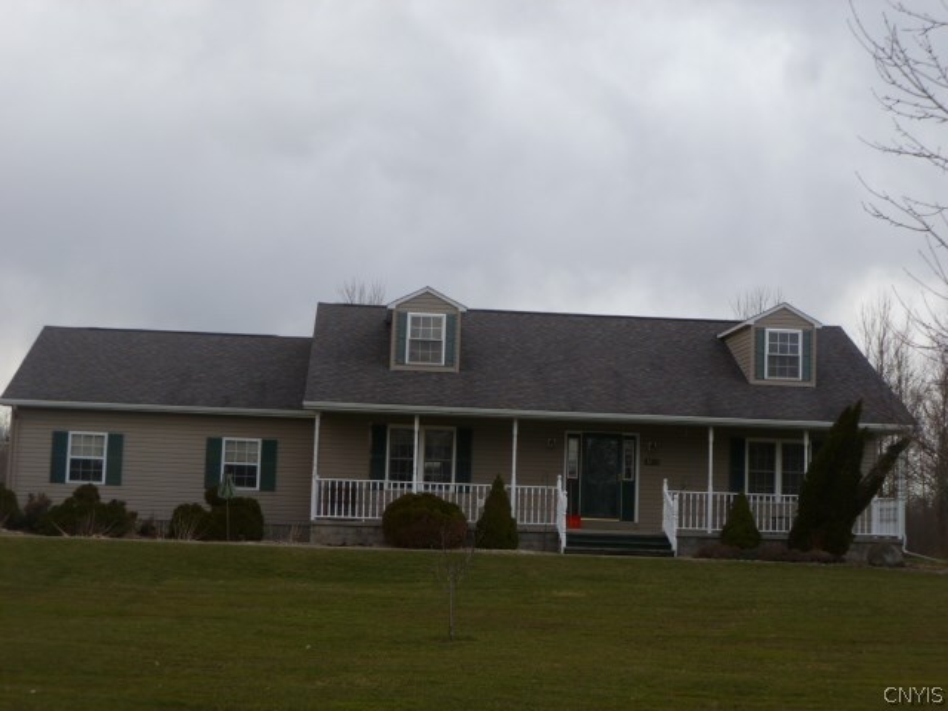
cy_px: 356
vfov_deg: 27.0
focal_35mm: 54
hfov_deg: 35.5
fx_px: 1479
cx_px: 474
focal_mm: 9.6
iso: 80
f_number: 4
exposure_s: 1/80
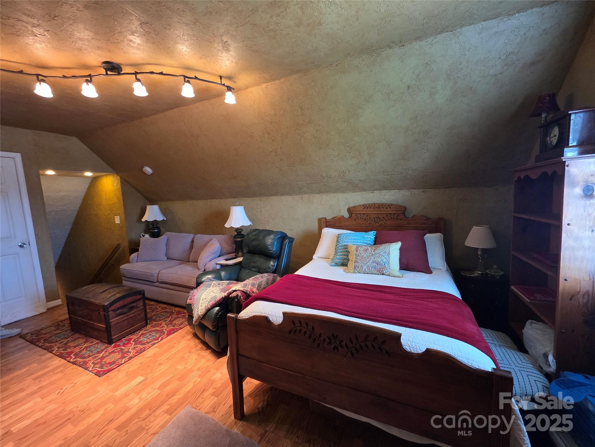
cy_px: 224
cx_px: 298
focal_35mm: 13
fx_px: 223
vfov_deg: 89.9
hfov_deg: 106.2
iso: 400
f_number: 1.9
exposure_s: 1/60
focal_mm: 2.2
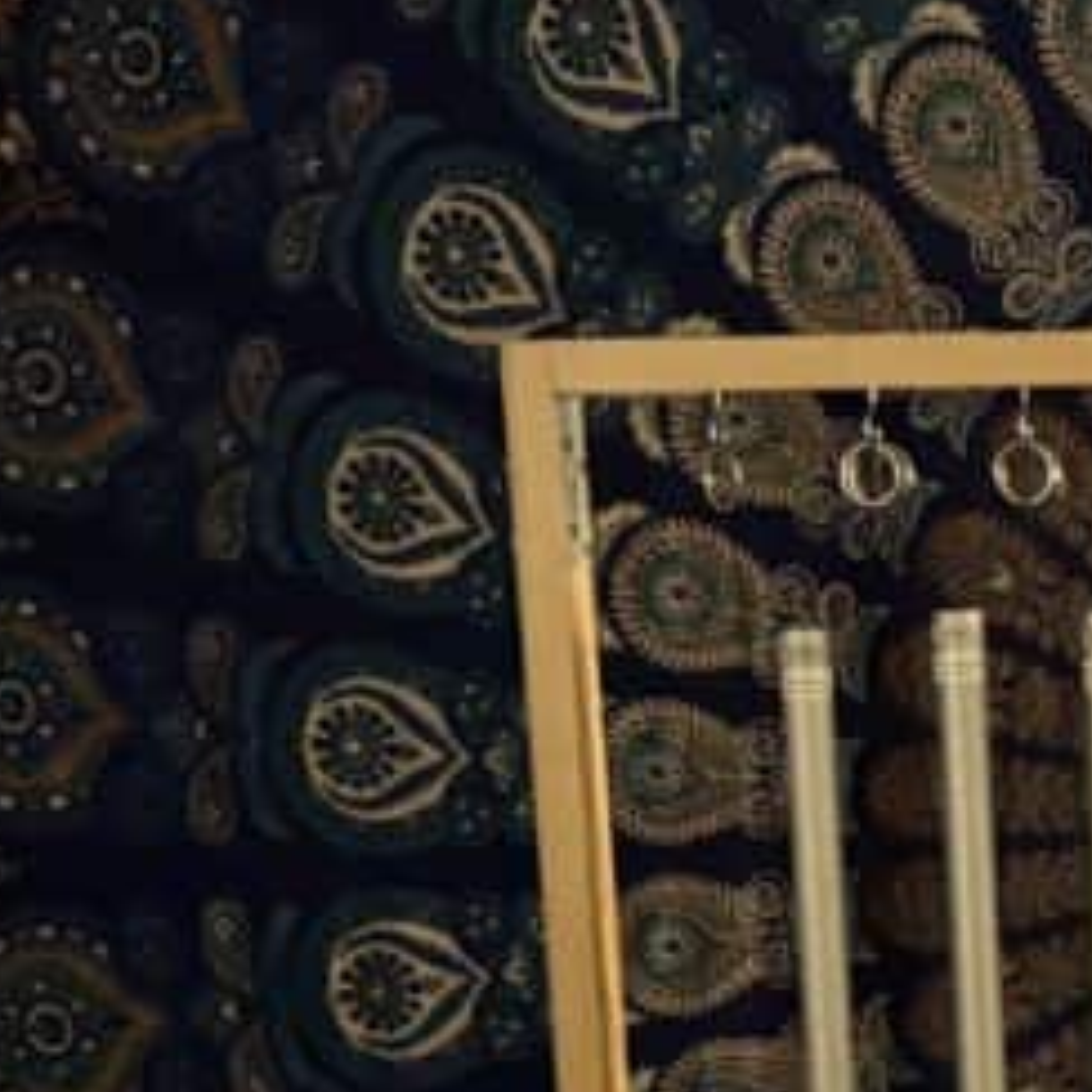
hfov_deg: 18.2
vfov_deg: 18.7
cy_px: 1204
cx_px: 1432
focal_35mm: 89
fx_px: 3176
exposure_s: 1/30
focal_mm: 6.76
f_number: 1.78
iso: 1600
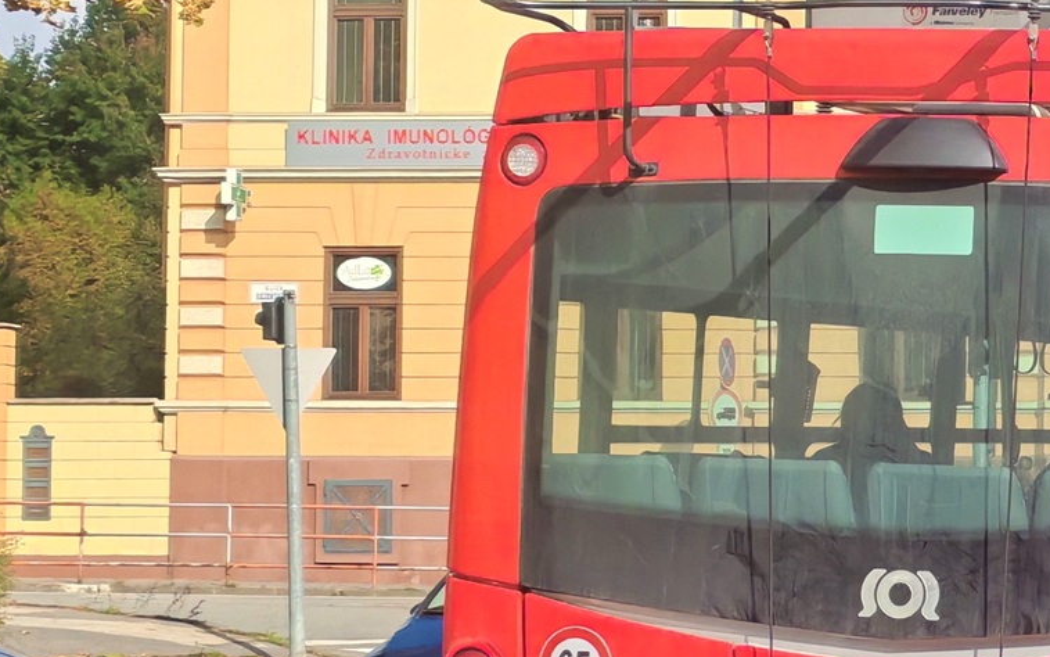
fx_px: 4322
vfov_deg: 8.7
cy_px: 462
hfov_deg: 13.4
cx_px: 1344
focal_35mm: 151
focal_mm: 5.52
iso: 50
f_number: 1.95
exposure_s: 1/1400
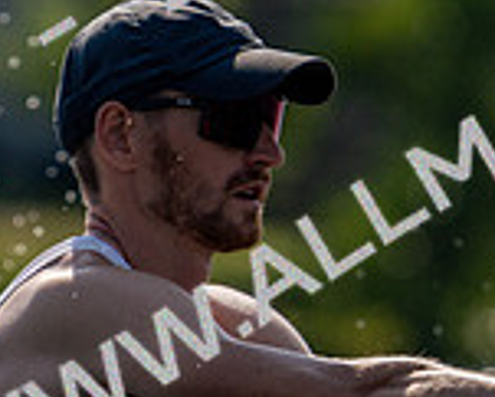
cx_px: 334
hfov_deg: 1.2
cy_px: 494
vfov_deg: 0.9
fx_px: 24203
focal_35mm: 1651
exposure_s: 1/1600
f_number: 6.3
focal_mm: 459
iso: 125
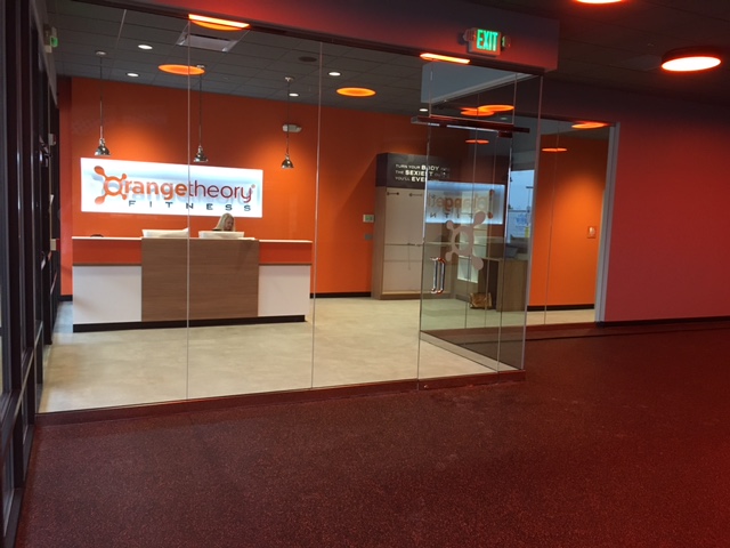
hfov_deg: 61.7
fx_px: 612
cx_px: 365
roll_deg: -2.2
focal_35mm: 29
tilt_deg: -5.3
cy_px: 274
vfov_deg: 48.2
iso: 160
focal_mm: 4.15
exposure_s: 1/30
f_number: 2.2
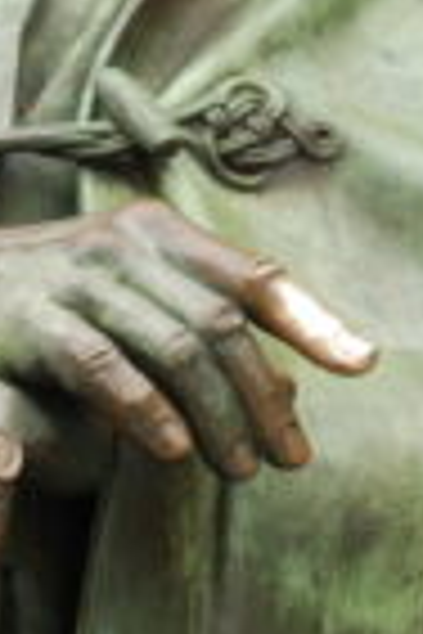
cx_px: 2
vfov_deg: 9.7
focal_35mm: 213
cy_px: 292
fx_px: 3754
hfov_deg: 6.4
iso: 100
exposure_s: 1/80
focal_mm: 40
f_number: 4.5
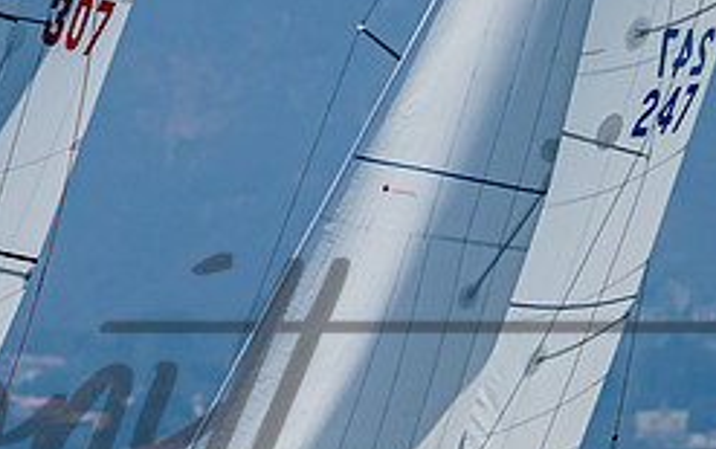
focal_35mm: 1262
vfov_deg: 1.0
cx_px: -502
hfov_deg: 1.7
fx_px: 24654
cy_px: 489
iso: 400
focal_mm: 270
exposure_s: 1/2500
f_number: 6.3
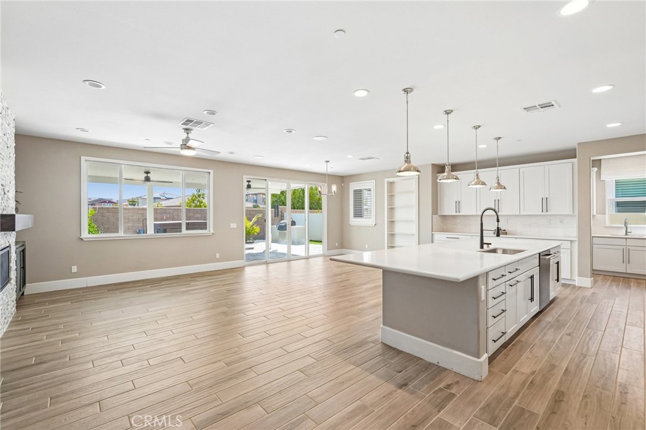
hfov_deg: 96.8
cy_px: 215
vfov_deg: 73.7
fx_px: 287
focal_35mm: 16
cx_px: 323
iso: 320
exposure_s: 1/30
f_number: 8
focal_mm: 16
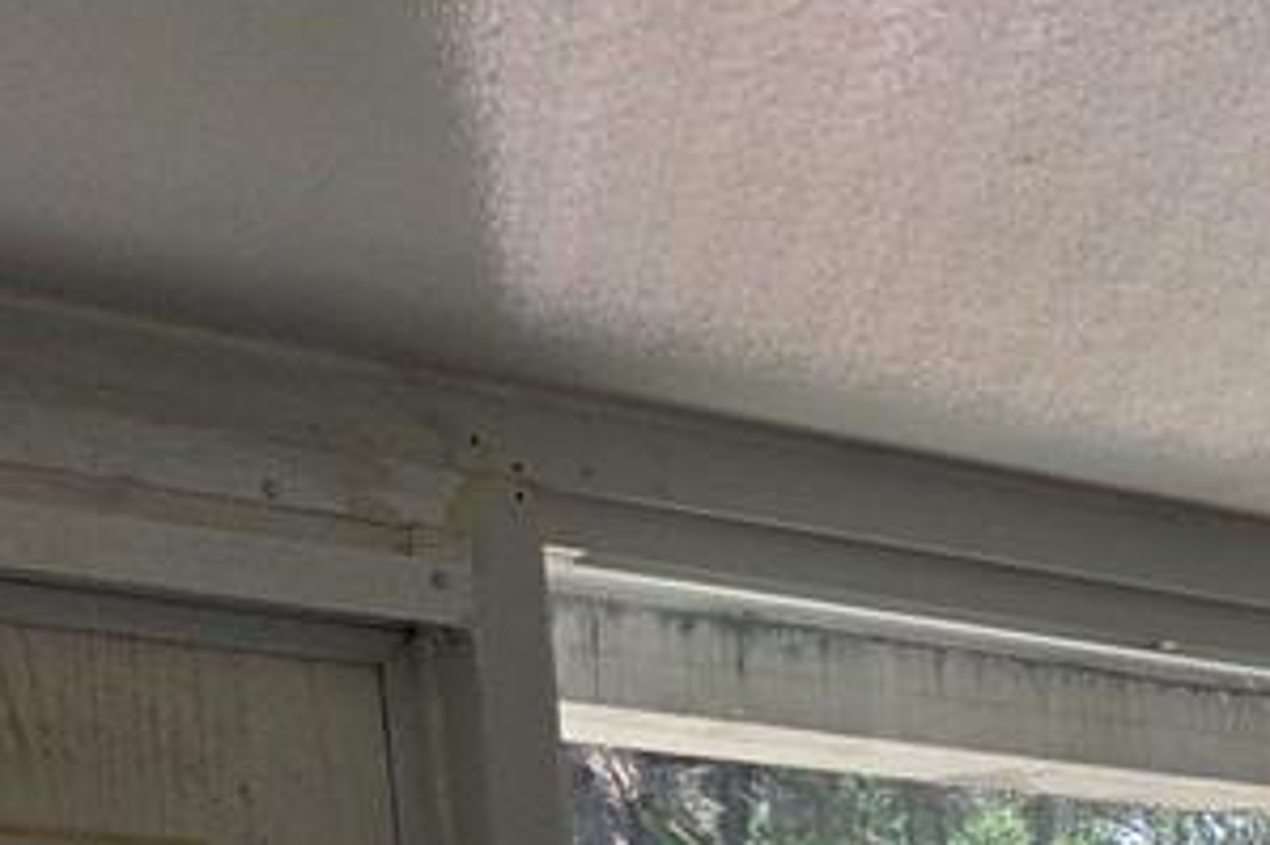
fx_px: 4513
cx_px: 2374
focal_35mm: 128
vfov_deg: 9.3
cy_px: 2157
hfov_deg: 14.0
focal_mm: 5.4
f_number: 1.8
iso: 25
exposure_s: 1/180
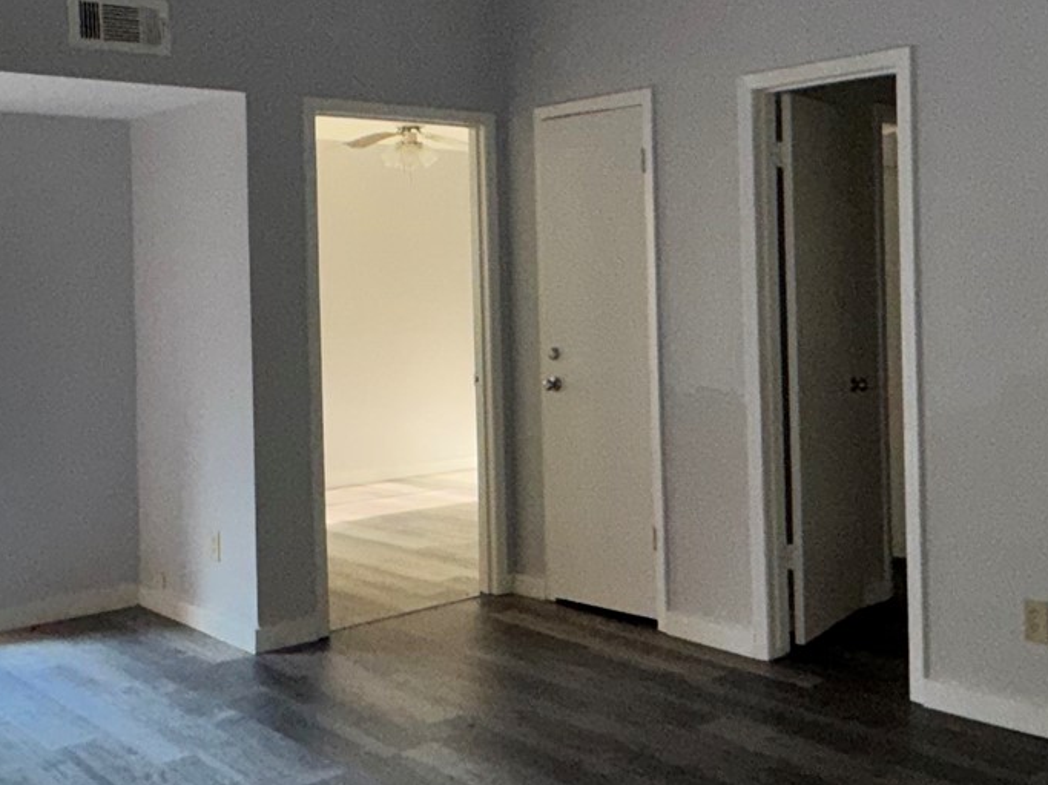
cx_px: 652
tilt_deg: -1.0
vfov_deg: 34.1
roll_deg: +0.8
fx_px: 1271
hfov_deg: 44.5
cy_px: 288
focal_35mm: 42
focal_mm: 2.22
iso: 80
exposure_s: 1/60
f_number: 2.2
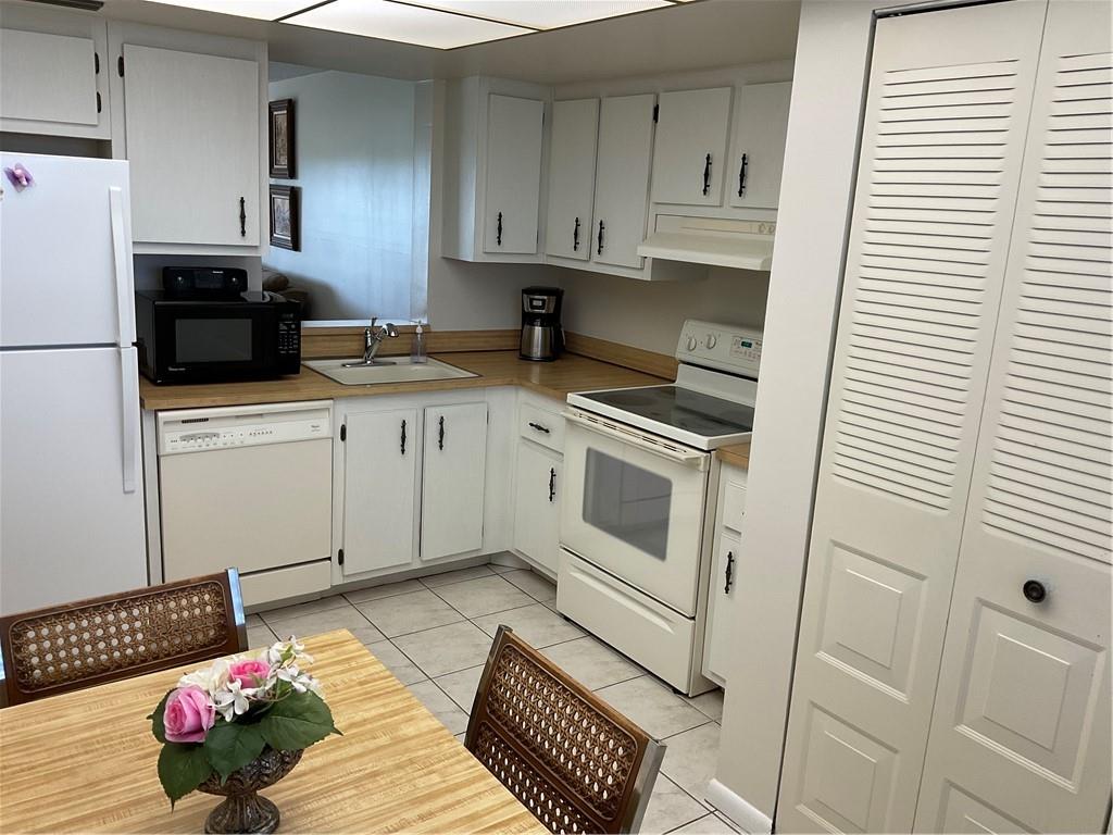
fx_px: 932
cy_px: 418
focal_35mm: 29
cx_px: 556
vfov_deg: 48.2
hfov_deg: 61.7
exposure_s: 1/120
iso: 64
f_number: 1.8
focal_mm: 3
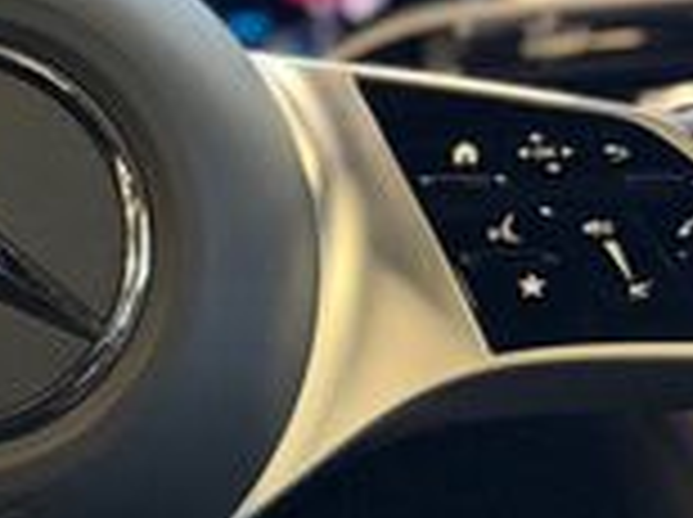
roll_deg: -0.9
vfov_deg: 14.7
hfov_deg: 18.7
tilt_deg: -19.4
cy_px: 198
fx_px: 1999
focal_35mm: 100
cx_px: -130
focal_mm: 6.76
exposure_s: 1/60
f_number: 1.78
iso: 640
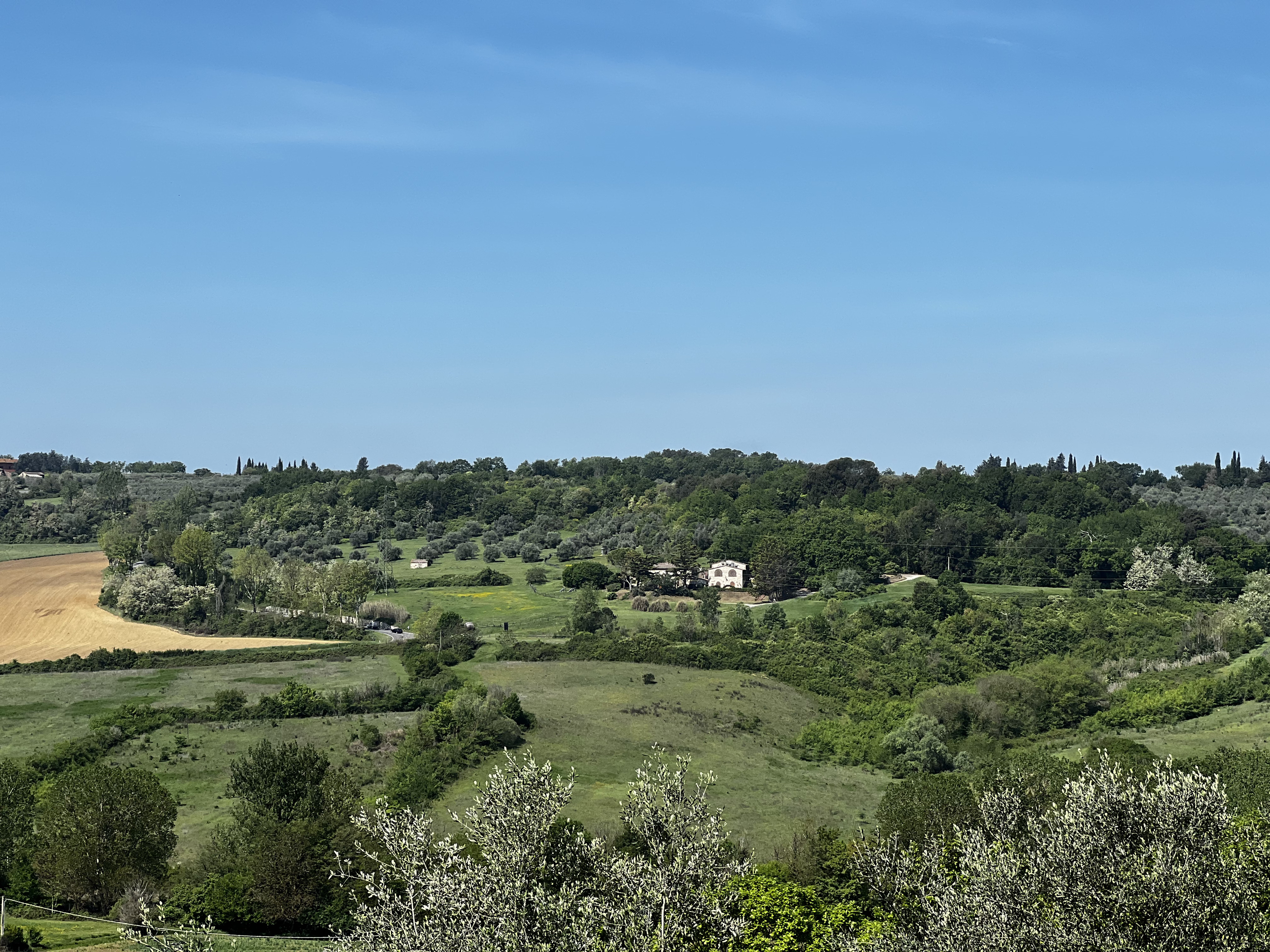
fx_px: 2825
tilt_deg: +2.7
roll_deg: -0.7
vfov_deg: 19.1
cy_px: 476
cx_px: 635
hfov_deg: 25.3
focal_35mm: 77
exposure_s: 1/896
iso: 32
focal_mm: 9
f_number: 2.8
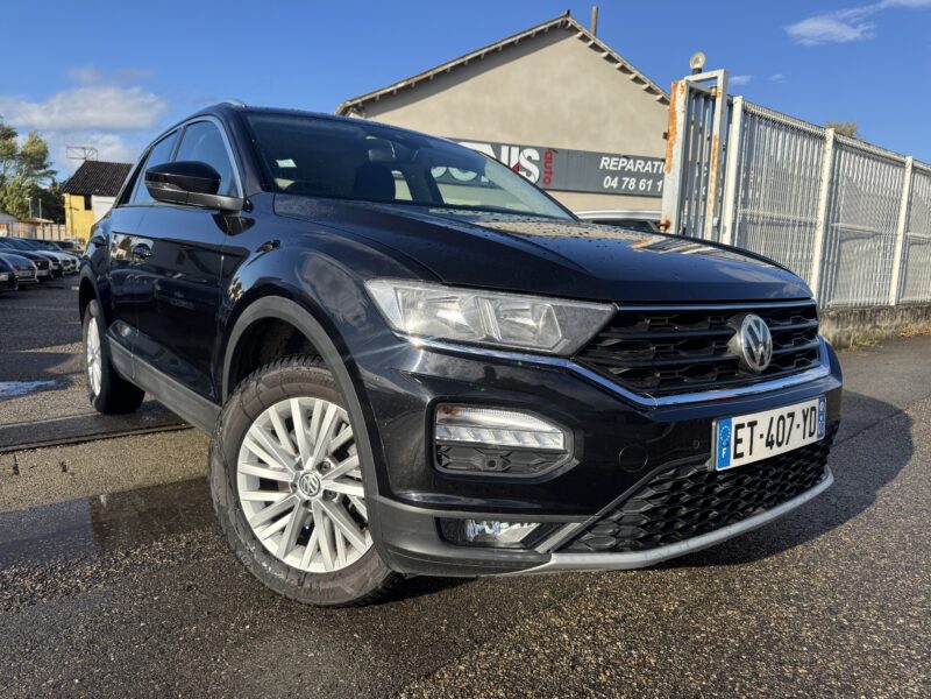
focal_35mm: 24
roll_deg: -2.7
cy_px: 350
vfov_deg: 56.8
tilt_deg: -8.2
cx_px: 466
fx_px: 645
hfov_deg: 71.6
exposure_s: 1/3247
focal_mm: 6.76
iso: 80
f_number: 1.78
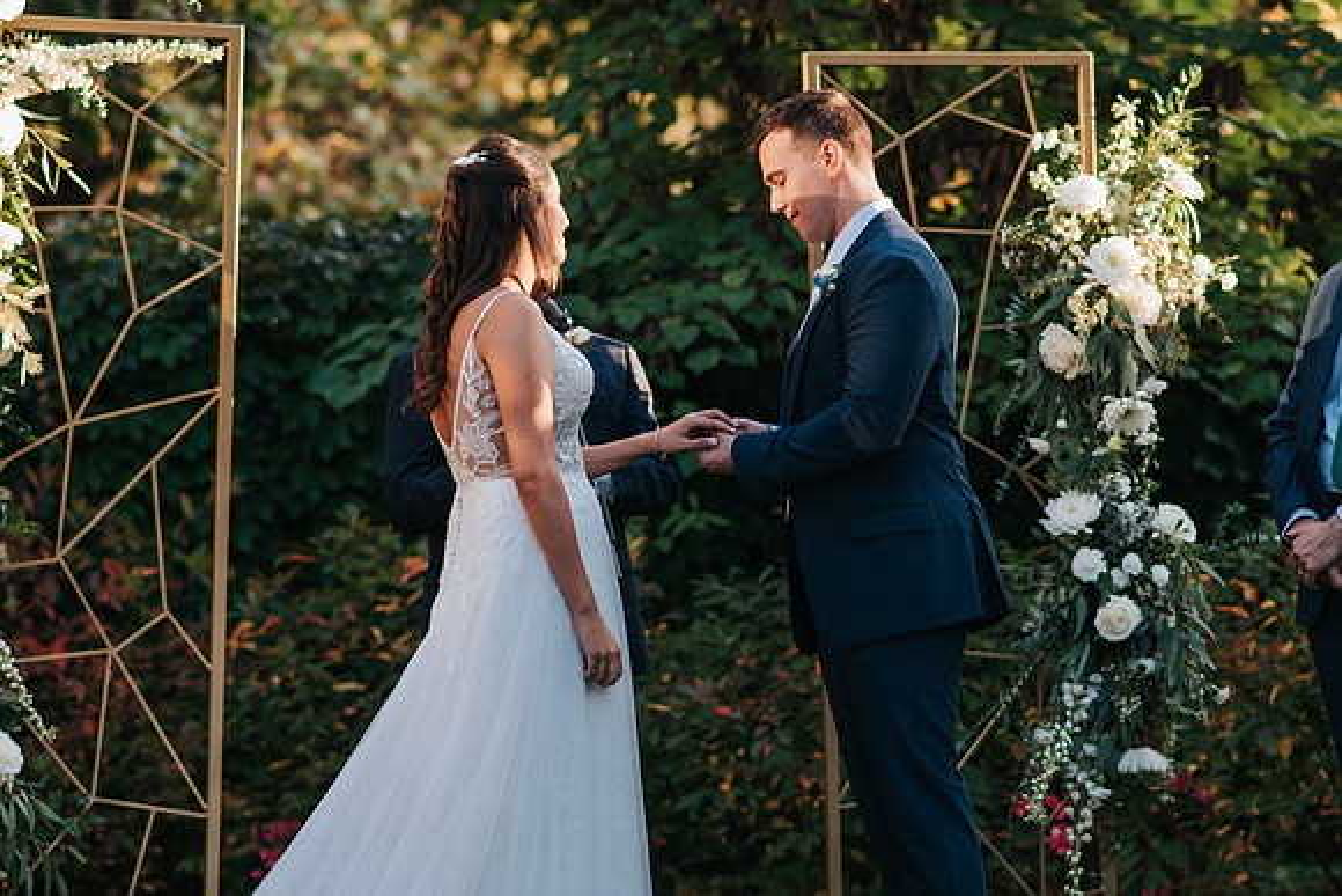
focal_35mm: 150
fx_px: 5576
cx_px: 780
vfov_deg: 9.2
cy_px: 479
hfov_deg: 13.7
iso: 200
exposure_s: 1/320
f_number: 2.8
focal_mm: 85
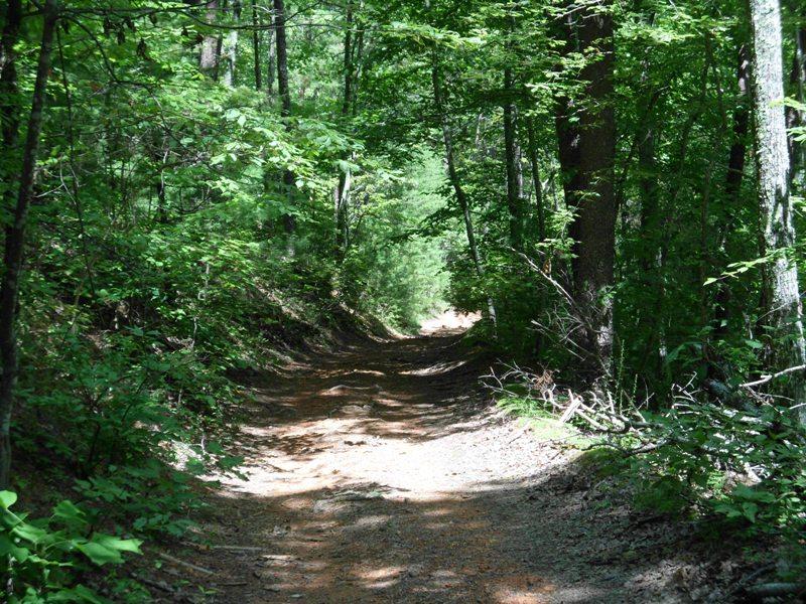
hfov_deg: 30.7
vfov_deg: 23.3
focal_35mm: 63
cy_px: 302
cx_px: 403
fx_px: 1467
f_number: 4.5
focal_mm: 11.31
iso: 100
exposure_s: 1/112
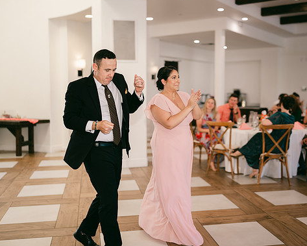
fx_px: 382
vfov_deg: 35.7
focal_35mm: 42
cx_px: 155
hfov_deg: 43.8
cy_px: 121
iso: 100
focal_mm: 35
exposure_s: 1/125
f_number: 1.4
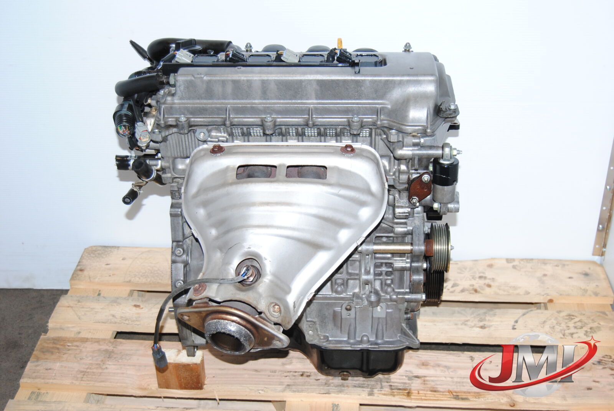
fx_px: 896
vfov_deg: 25.8
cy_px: 206
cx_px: 307
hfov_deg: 37.8
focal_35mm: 52
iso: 400
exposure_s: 1/200
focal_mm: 35
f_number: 4.5
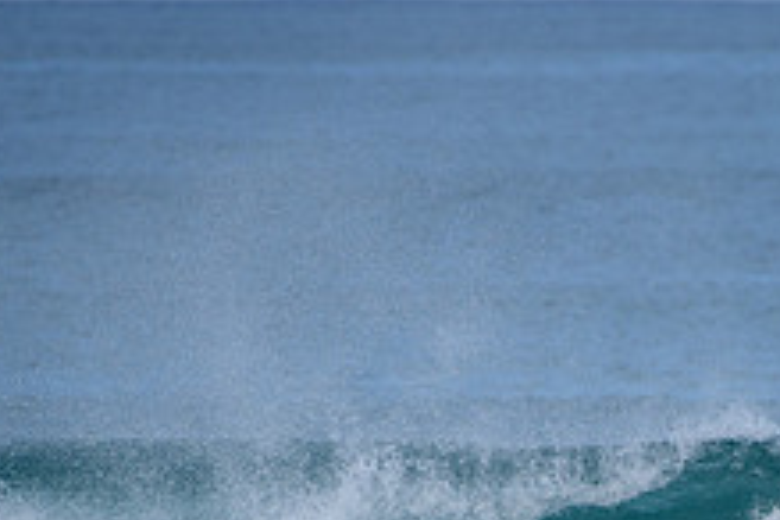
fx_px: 28728
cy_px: 629
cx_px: 723
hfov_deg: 1.6
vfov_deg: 1.0
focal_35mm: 1326
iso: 250
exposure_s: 1/2500
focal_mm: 500
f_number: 6.3
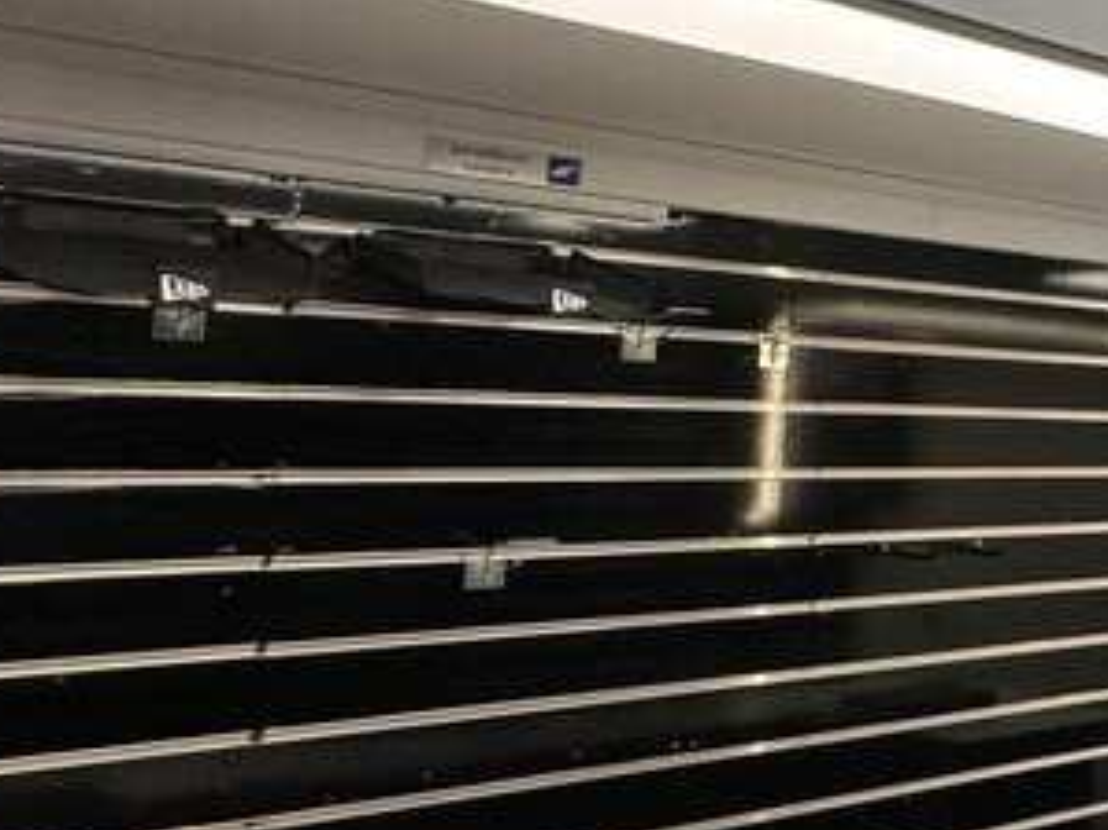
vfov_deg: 32.1
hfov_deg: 28.0
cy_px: 378
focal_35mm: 45
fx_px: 1440
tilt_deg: +4.0
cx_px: 1664
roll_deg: +0.2
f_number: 2.2
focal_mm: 2.22
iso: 160
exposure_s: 1/100
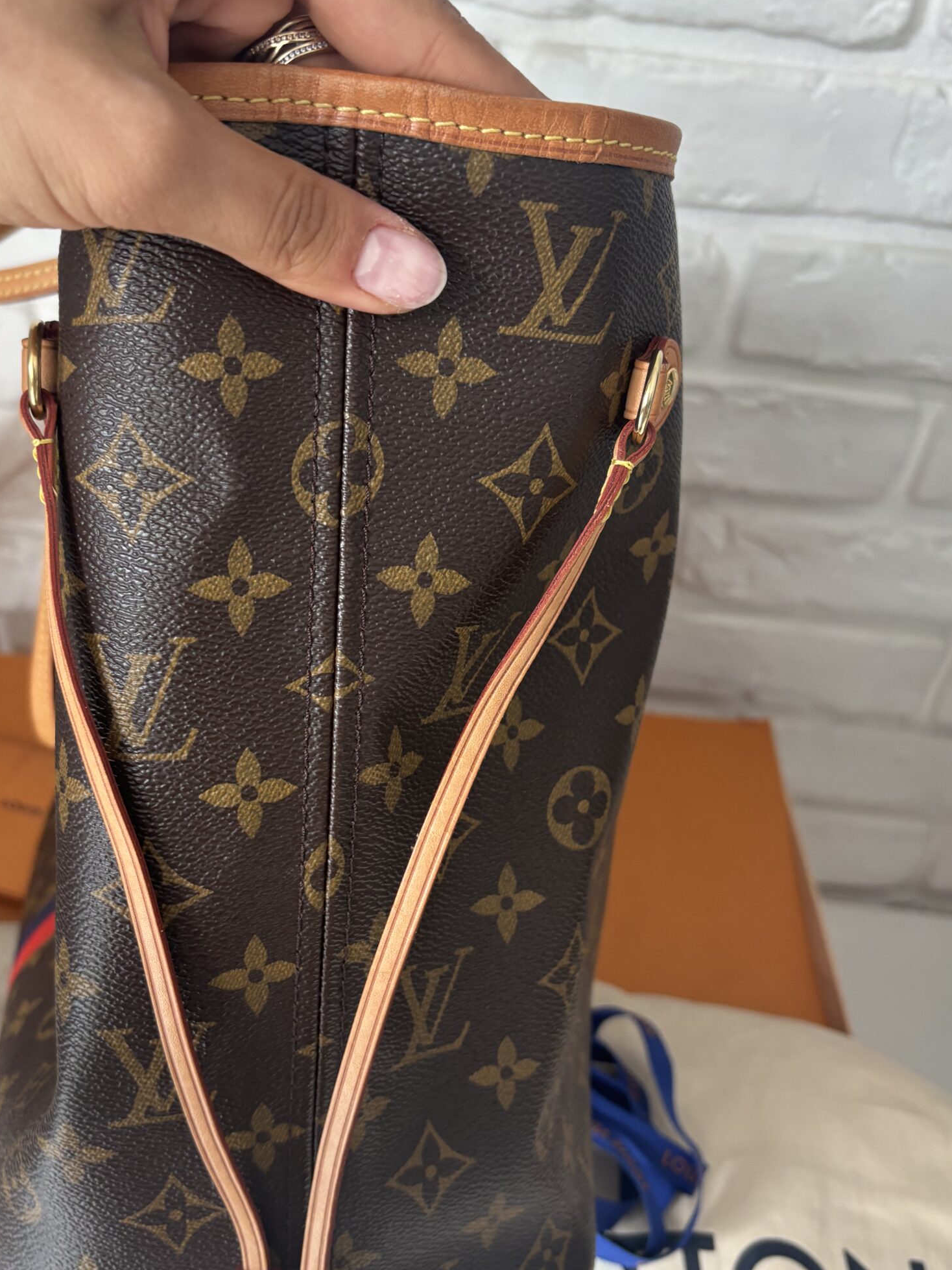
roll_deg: -6.1
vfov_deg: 54.0
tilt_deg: -40.5
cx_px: 386
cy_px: 658
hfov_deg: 41.6
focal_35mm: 34
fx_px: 1247
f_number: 1.6
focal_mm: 5.96
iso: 125
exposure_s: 1/93
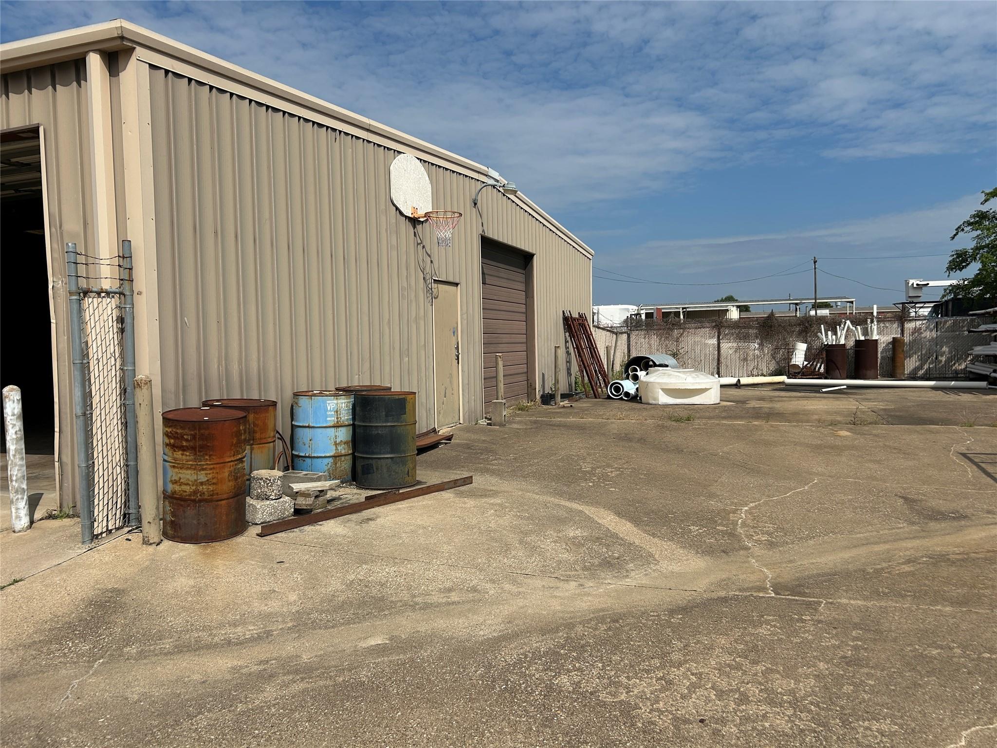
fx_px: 749
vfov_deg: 53.1
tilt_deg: -3.8
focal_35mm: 26
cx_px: 498
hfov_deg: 67.3
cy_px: 374
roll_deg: +2.0
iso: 50
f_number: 1.5
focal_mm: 5.7
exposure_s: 1/8000
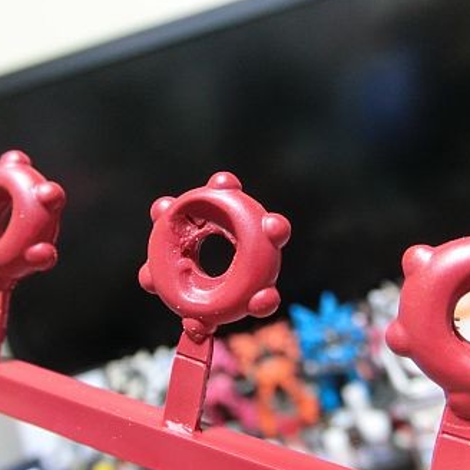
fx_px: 522
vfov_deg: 48.5
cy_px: 234
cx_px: 238
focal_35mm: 34
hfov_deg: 48.4
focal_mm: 5
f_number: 3
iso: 800
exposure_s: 1/25
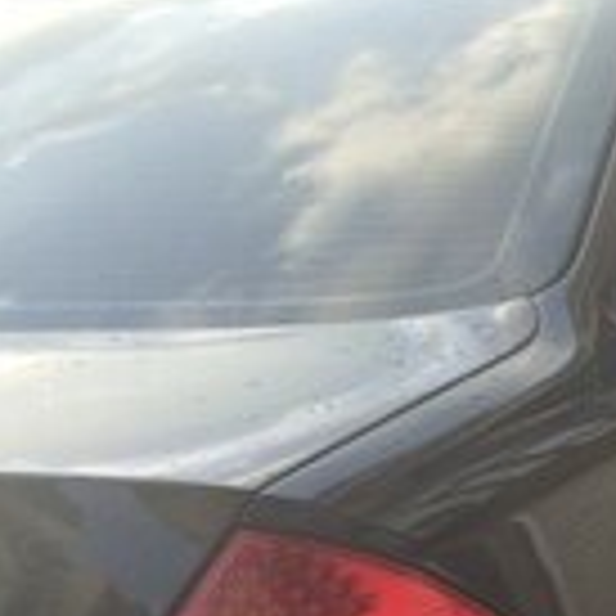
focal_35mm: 93
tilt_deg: -27.0
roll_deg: +6.0
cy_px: 845
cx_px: 755
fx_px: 1872
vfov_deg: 17.3
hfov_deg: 17.7
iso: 32
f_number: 2.2
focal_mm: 4.15
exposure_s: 1/204
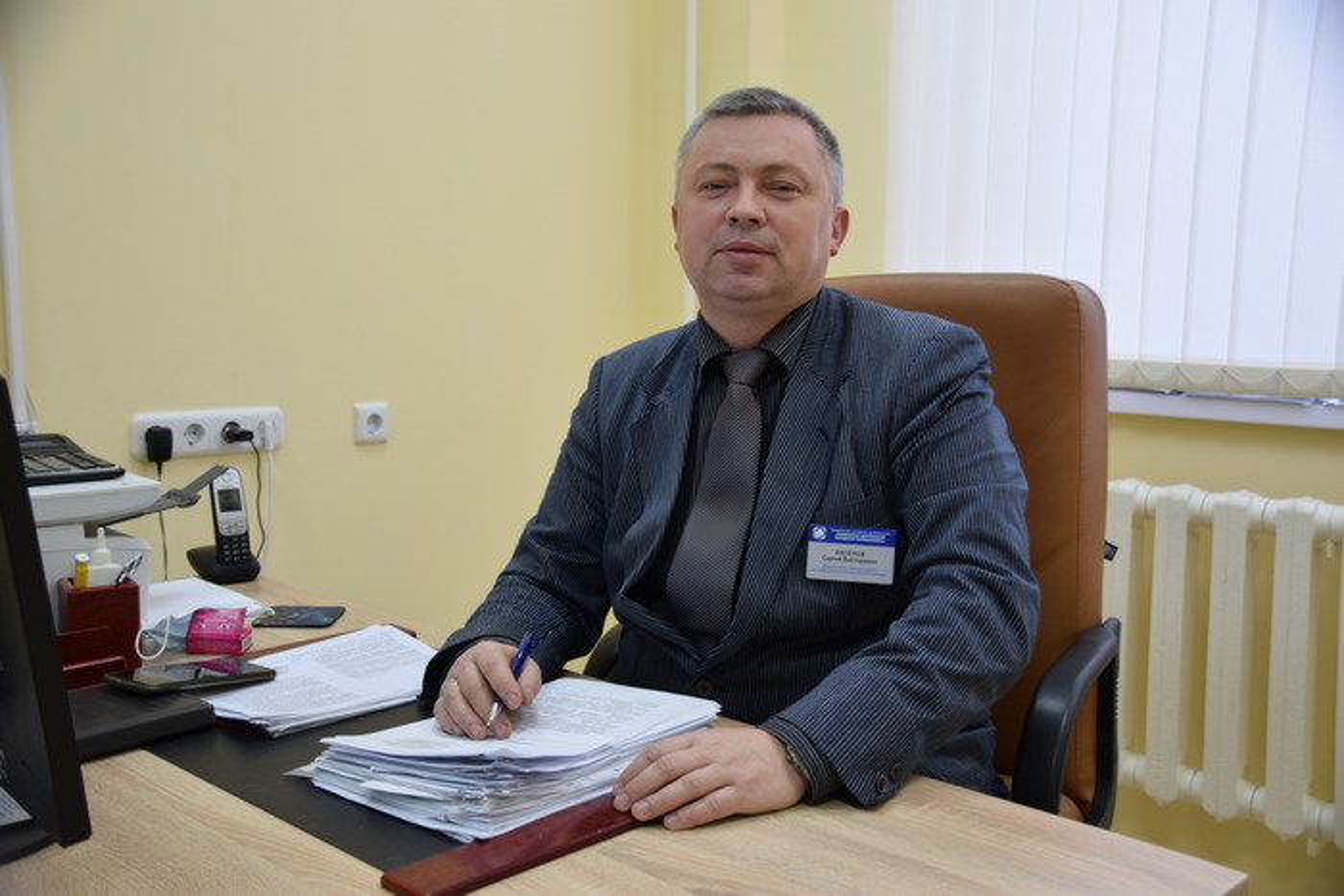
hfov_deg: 53.1
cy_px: 448
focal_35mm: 36
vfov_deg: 36.9
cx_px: 672
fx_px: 1344
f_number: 4.5
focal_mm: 24
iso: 400
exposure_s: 1/80
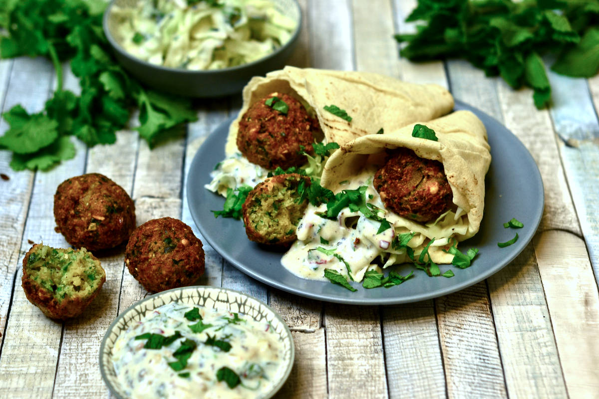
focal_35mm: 75
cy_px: 200
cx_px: 300
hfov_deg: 27.0
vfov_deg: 18.2
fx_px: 1248
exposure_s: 1/60
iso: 220
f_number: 3.2
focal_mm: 50
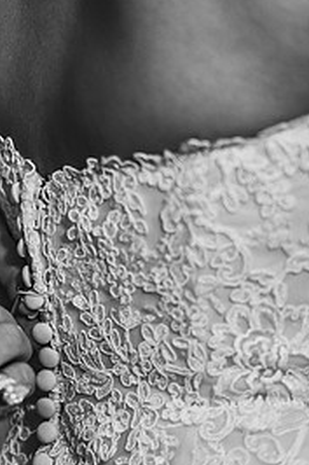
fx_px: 3932
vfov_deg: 6.8
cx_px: 59
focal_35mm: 305
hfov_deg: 4.5
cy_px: 339
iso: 2500
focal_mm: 180
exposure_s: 1/200
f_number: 2.8
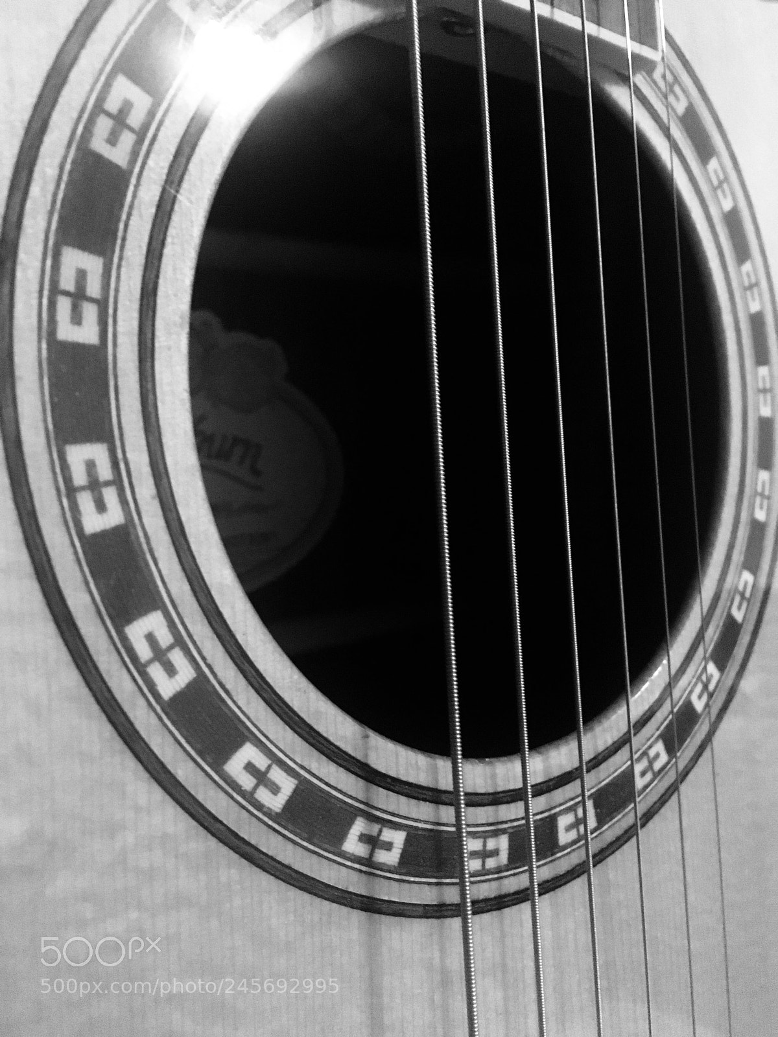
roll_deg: +2.6
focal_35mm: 29
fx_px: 869
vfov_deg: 61.7
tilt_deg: -4.6
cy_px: 518
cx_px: 389
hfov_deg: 48.2
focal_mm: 4.15
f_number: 2.2
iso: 800
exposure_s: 1/15
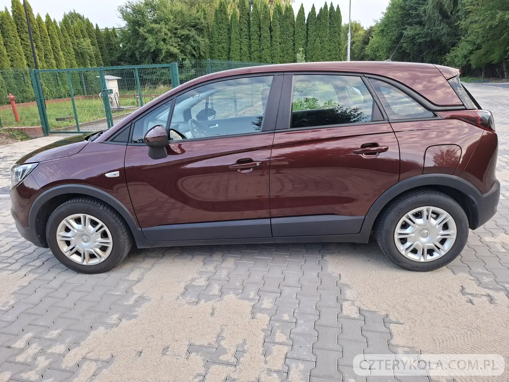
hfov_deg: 73.9
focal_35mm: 23
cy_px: 191
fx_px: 338
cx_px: 254
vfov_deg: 58.9
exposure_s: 1/120
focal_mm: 5.54
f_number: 1.8
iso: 80
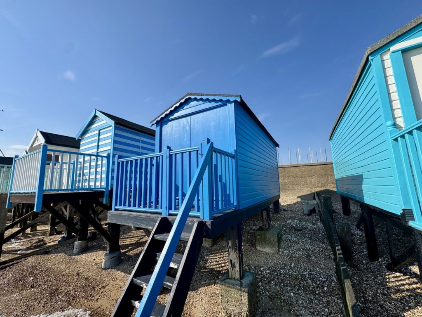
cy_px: 158
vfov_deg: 85.7
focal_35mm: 14
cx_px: 211
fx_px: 171
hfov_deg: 102.1
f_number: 2.2
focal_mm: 2.22
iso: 40
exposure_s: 1/2028
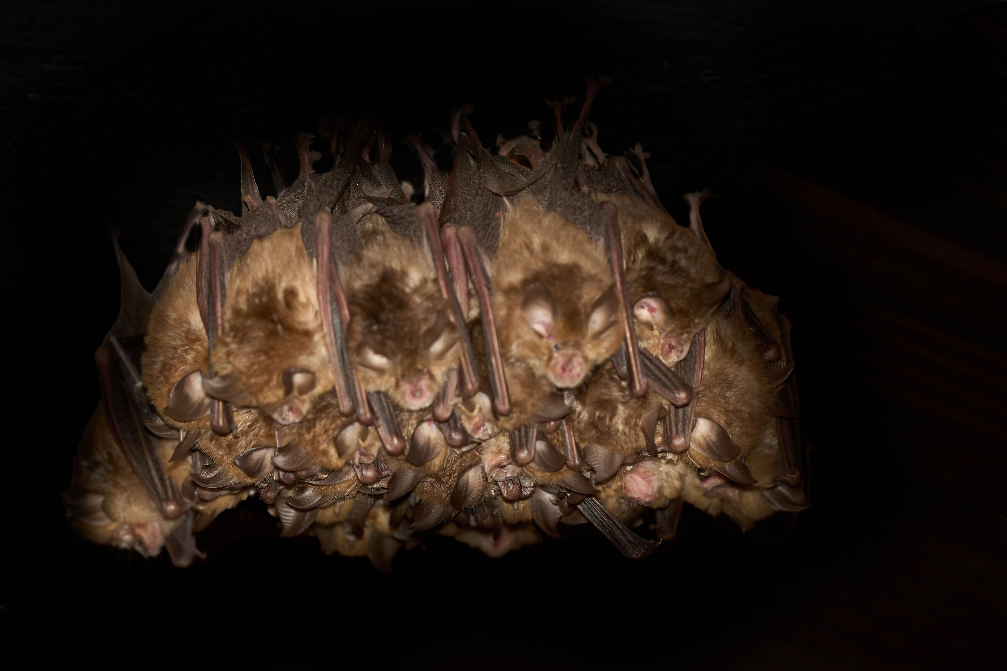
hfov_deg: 2.6
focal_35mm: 802
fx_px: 22432
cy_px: 336
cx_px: 504
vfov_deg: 1.7
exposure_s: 1/60
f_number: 6.3
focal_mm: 535
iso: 100
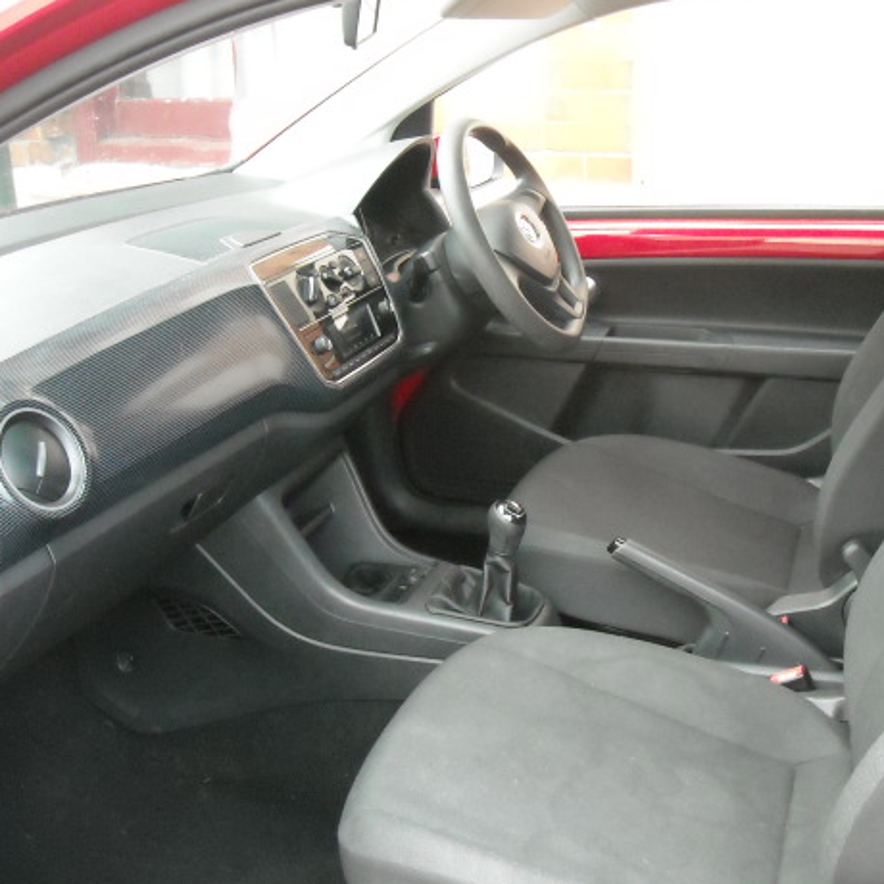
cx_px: 578
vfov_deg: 39.2
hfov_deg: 38.8
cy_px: 434
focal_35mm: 43
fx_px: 1242
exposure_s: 1/184
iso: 800
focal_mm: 5.7
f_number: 2.8
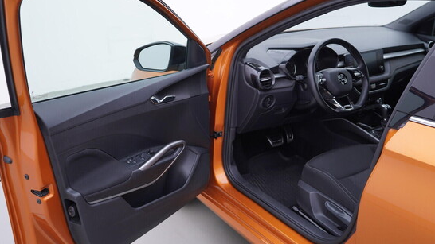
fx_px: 438
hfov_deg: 52.8
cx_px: 217
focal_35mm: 38
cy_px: 110
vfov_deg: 31.2
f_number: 3.2
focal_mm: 24
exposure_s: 1/50
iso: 125
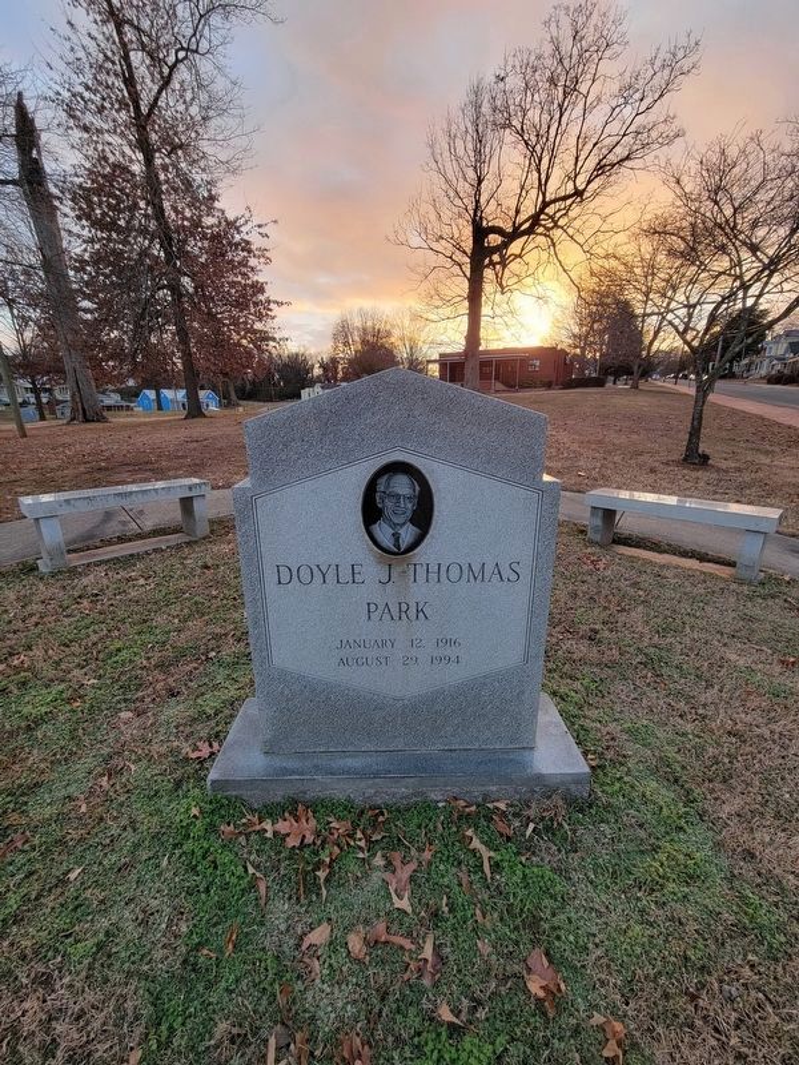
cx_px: 400
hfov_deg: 89.9
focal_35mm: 13
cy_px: 532
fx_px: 400
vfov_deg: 106.2
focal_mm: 2.2
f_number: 2.2
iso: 80
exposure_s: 1/120
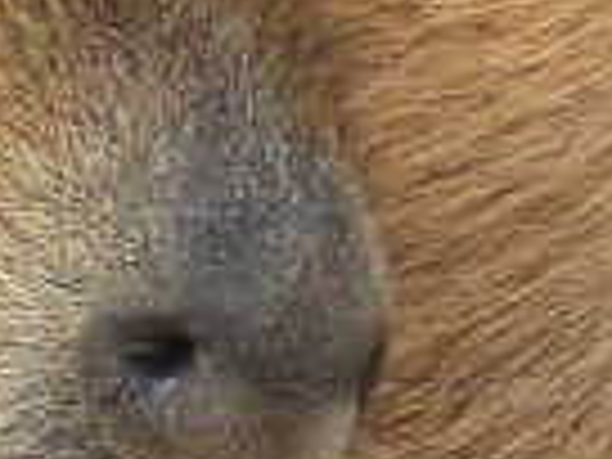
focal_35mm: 5410
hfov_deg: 0.4
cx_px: 558
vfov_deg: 0.3
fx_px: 95647
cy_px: 115
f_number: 4
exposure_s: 1/160
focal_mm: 108
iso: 100
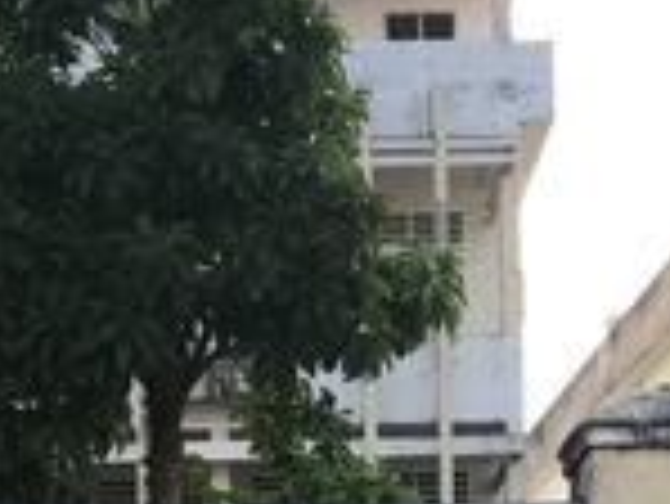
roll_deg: +2.1
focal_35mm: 120
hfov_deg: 16.4
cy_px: 918
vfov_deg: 11.4
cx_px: 310
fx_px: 2324
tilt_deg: +0.1
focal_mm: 3.99
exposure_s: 1/622
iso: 20
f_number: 1.8
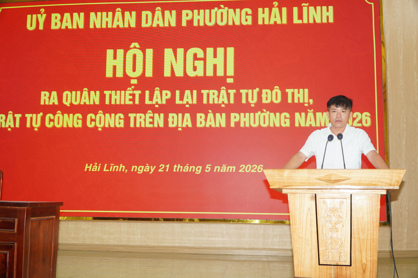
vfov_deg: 38.3
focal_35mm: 34
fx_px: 400
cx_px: 209
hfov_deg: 55.1
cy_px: 139
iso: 320
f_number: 4
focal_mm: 23
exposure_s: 1/60
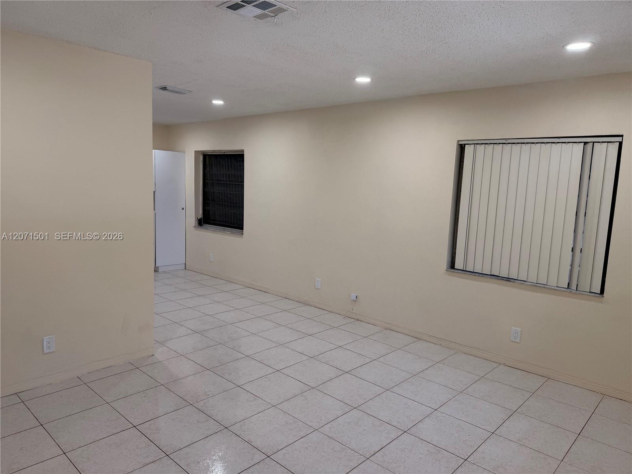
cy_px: 237
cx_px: 316
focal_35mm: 24
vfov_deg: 56.8
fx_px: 438
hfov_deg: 71.6
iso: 100
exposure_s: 1/165
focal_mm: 6.76
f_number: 1.78
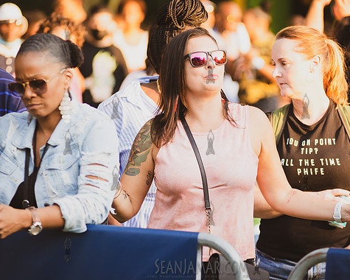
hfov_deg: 8.4
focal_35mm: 230
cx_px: 210
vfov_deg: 6.7
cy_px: 142
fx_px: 2382
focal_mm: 155
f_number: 4
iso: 500
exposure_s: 1/500
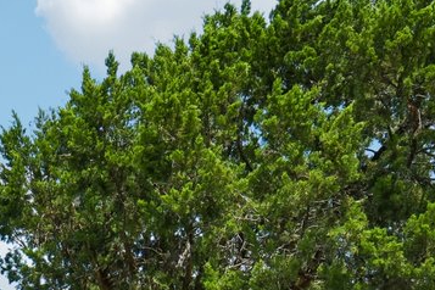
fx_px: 1039
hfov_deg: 22.7
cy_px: 615
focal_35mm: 86
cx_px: -2
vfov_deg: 13.3
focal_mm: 15
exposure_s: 1/500
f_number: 8
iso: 100
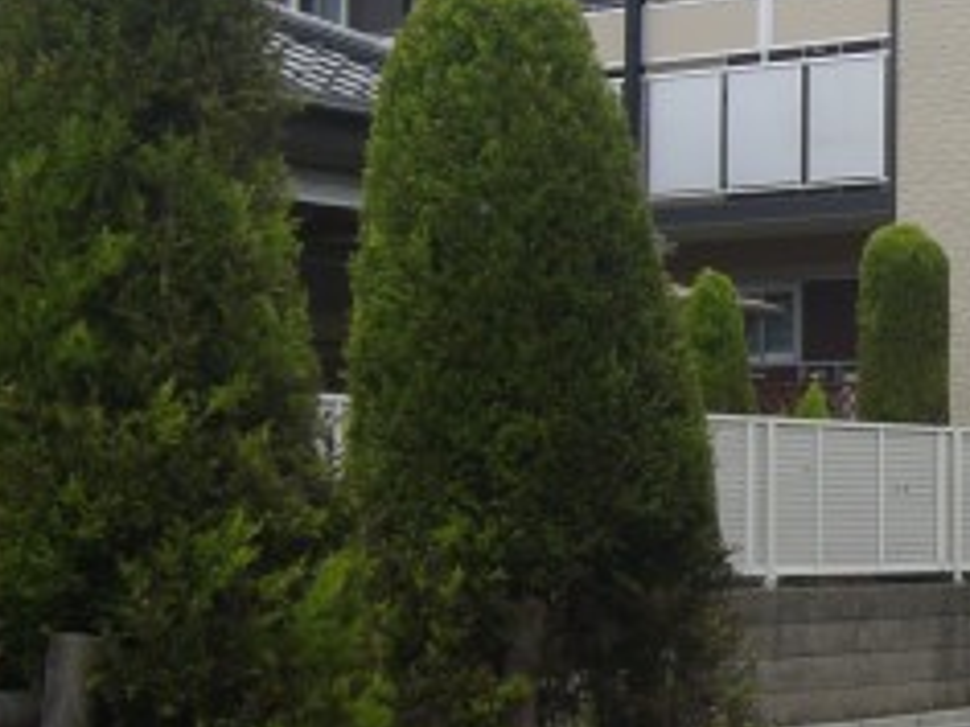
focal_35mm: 103
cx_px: 1073
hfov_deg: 18.4
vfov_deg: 14.3
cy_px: 209
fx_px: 2886
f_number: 2.7
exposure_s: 1/320
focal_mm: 6.2
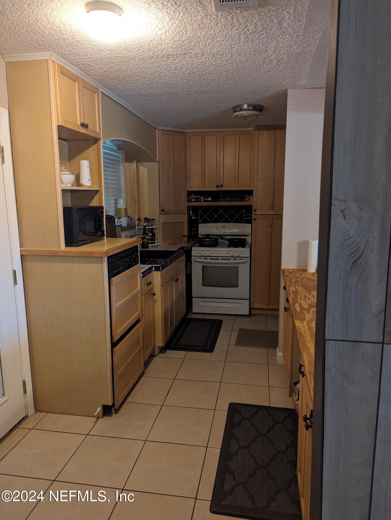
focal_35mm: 24
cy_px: 260
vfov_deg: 71.5
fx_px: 361
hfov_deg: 56.9
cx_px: 196
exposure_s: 1/40
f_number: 1.85
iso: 516
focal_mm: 6.81
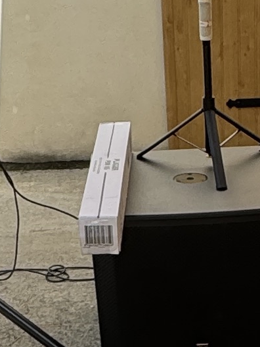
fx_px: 1072
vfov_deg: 17.1
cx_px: 239
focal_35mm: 107
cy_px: 477
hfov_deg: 13.7
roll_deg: -0.1
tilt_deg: -35.5
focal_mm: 2.22
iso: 40
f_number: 2.2
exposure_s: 1/473
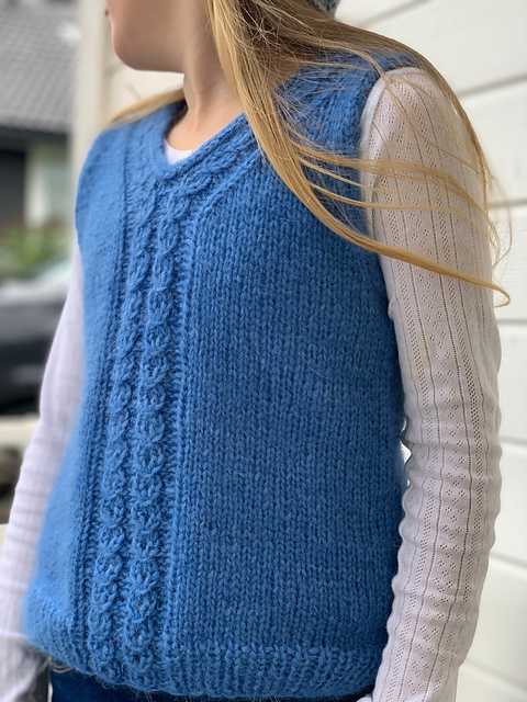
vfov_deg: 36.8
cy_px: 351
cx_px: 264
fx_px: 1056
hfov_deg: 28.0
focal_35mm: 52
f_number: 2.4
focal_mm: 6
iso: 64
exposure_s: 1/122
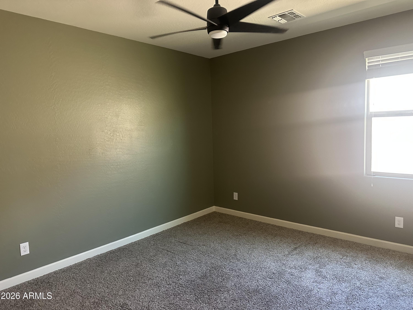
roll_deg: +1.5
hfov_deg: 71.6
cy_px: 155
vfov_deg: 56.8
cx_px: 206
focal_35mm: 24
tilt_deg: -4.7
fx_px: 286
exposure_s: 1/60
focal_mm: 6.86
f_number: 1.78
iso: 500
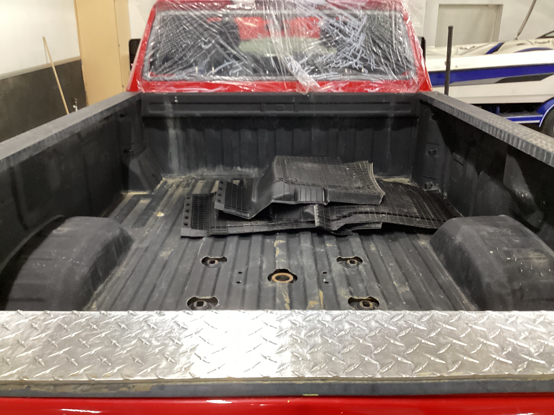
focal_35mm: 31
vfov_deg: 45.4
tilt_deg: -21.9
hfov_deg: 58.4
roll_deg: -1.6
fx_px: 496
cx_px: 277
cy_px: 208
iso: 250
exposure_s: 1/33
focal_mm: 3.3
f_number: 2.4
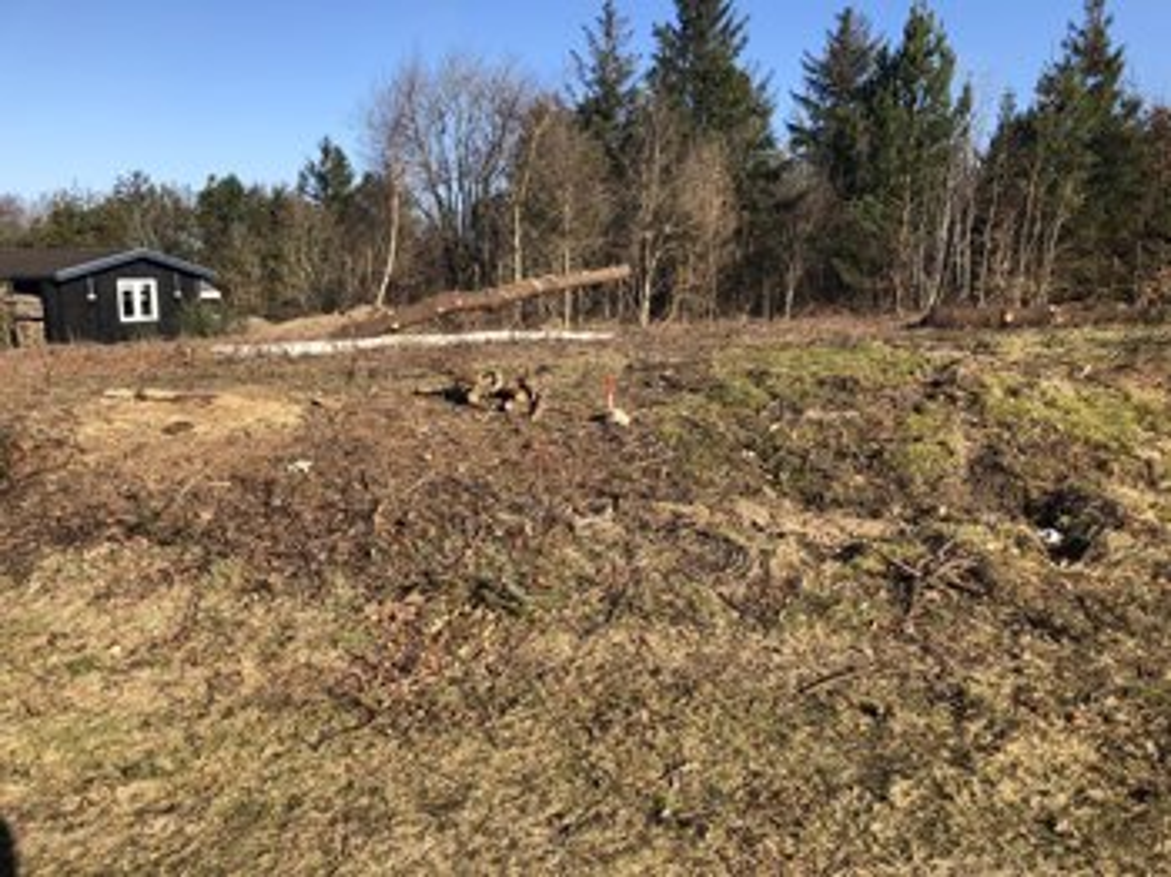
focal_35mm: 28
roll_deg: -2.2
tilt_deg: -10.4
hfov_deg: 63.5
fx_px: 947
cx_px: 586
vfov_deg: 49.7
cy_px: 438
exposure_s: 1/1215
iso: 20
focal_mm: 3.99
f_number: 1.8
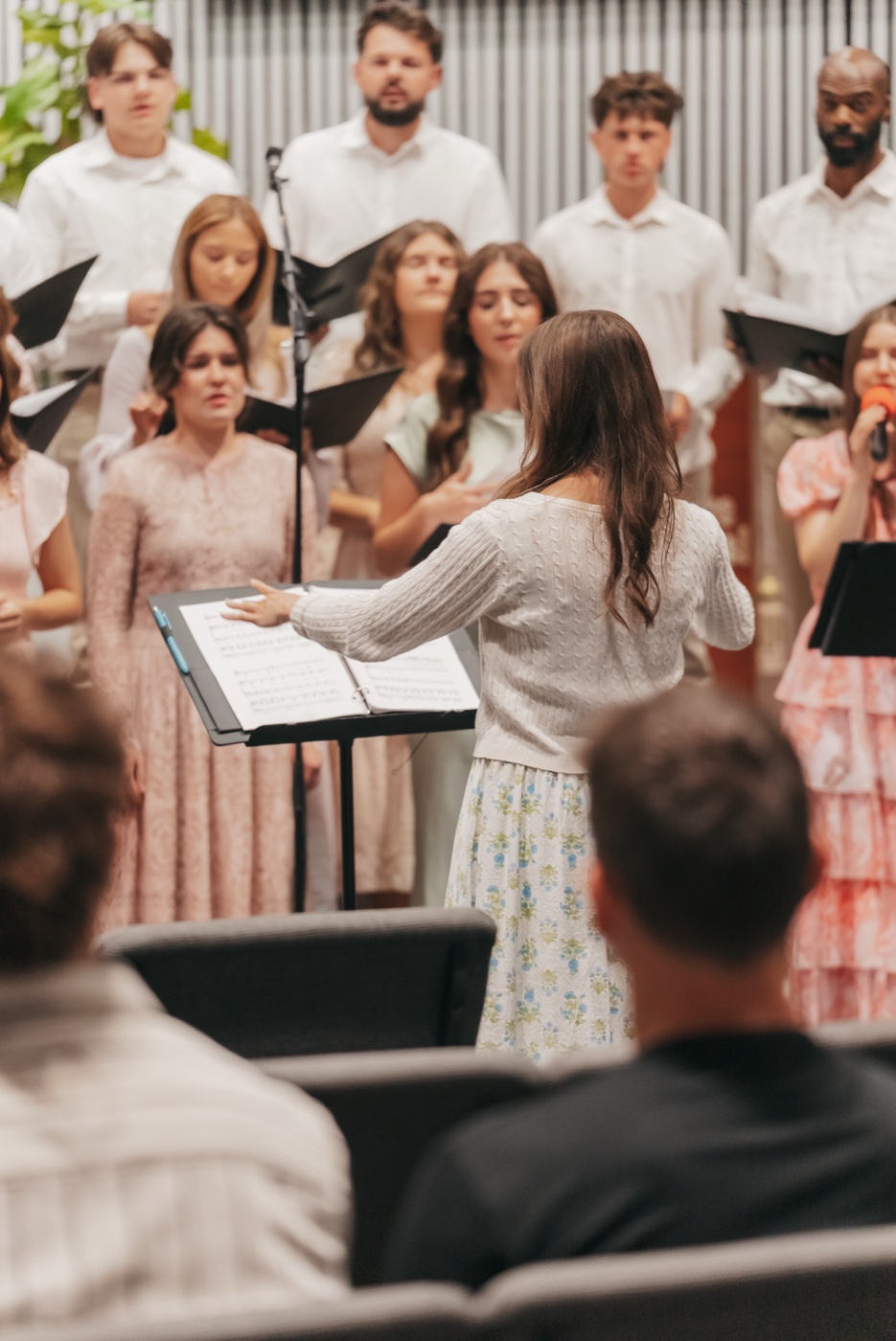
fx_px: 4623
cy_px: 670
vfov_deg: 16.5
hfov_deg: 11.1
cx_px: 448
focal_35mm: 124
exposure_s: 1/125
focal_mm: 124
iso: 1250
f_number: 2.8
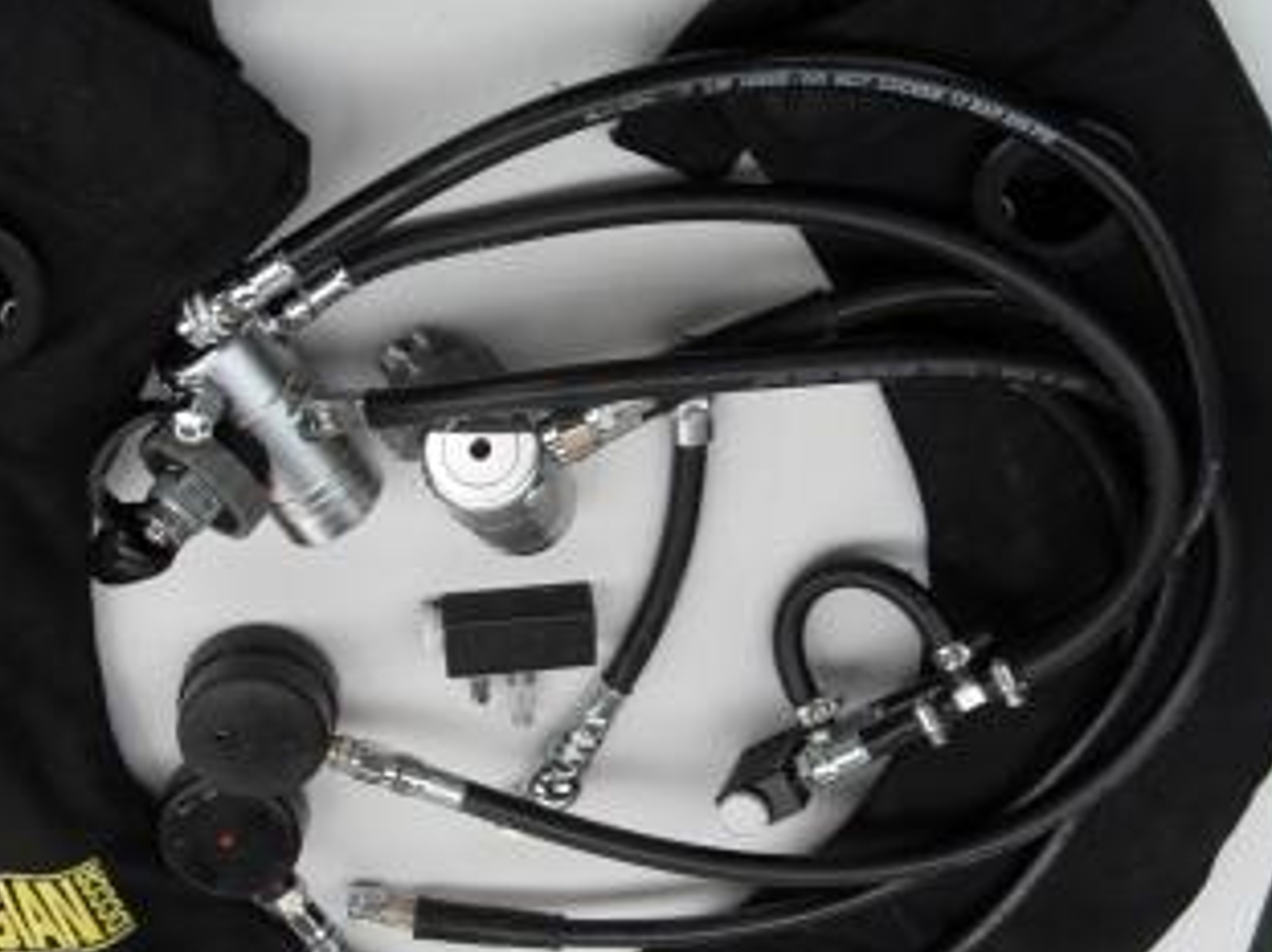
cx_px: 544
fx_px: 1800
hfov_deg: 38.8
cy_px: 601
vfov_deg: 29.5
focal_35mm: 49
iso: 100
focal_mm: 6.3
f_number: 2.8
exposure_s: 1/60
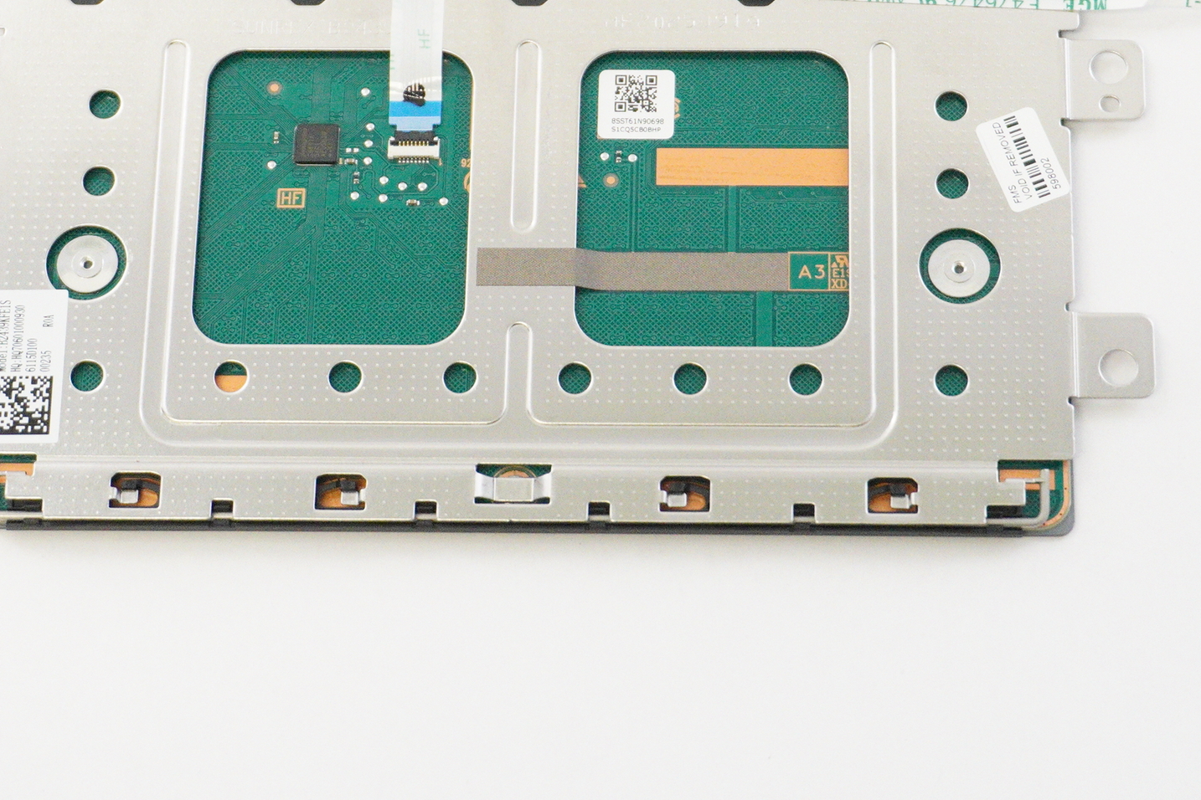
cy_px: 206
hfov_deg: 20.0
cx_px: 673
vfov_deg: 13.4
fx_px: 3398
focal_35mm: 102
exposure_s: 1/320
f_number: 5.6
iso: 6400
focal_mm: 39
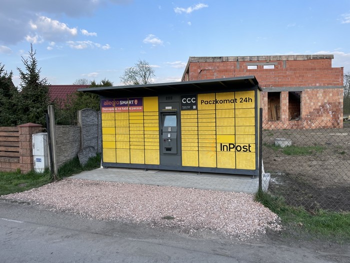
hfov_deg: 67.3
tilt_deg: -3.0
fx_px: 263
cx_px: 175
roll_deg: +3.1
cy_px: 132
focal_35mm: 26
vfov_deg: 53.1
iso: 32
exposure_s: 1/1247
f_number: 1.6
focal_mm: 4.2
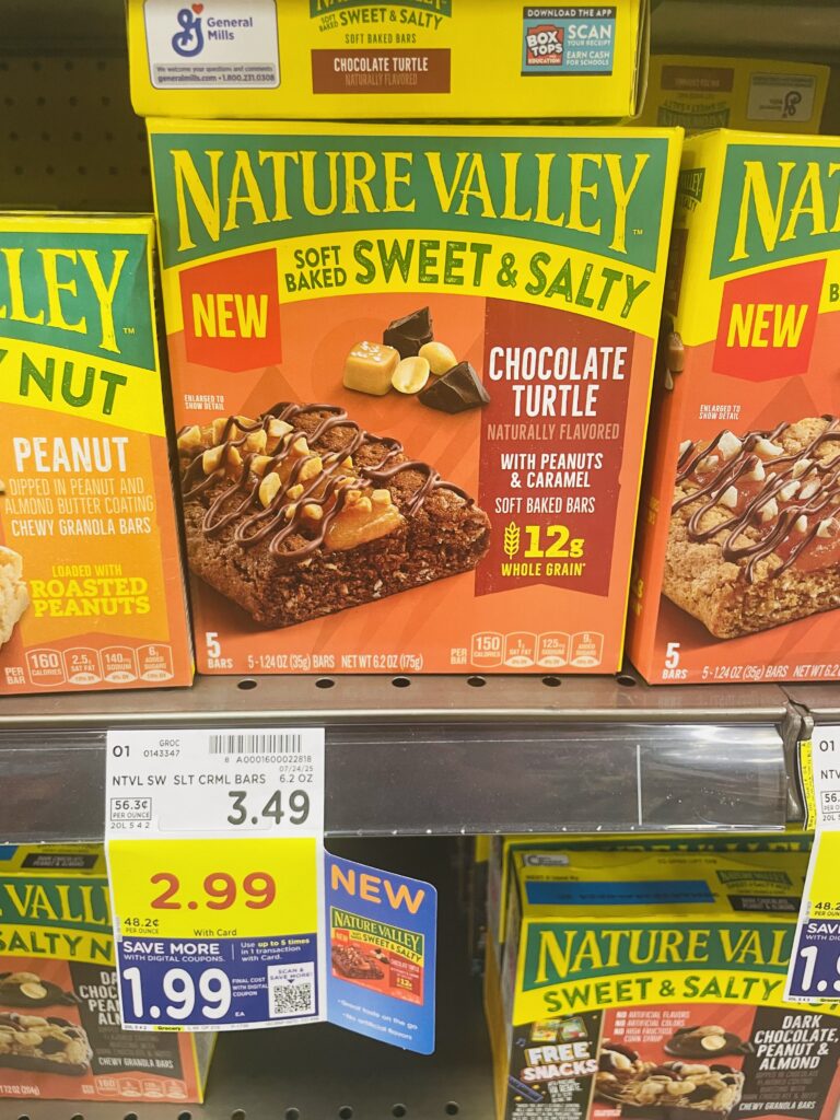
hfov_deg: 53.1
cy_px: 560
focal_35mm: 26
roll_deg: +0.1
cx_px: 420
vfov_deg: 67.3
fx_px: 841
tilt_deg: -23.7
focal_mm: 4.2
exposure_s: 1/60
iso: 160
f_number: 1.6
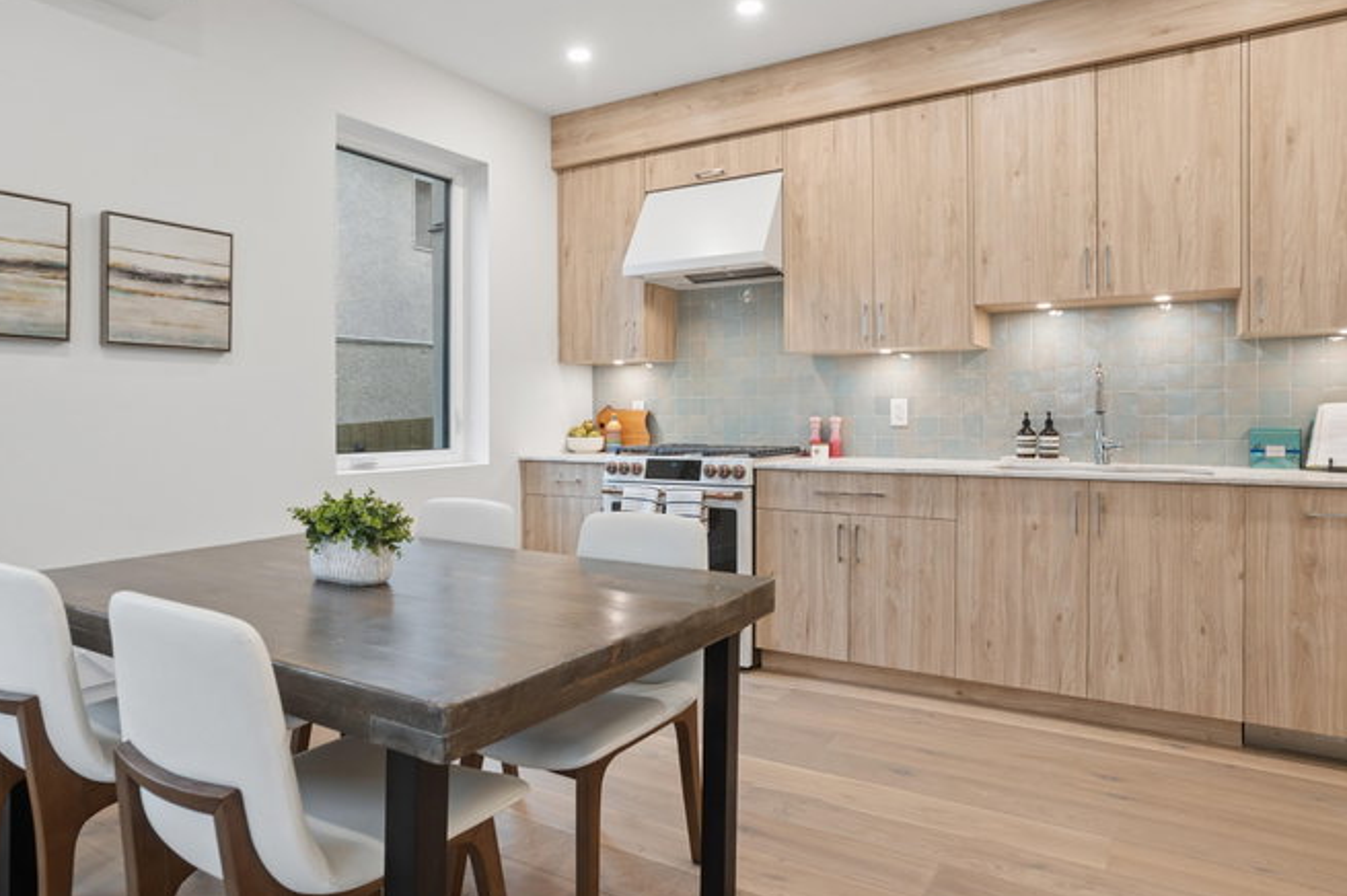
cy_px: 420
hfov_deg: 78.6
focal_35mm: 22
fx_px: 823
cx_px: 658
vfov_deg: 57.1
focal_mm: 18
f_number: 8
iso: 320
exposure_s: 1/10
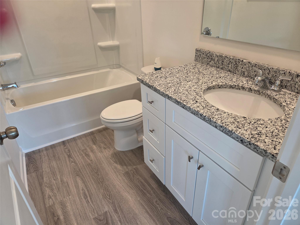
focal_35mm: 23
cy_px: 112
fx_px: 199
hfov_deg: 73.9
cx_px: 150
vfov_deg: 58.9
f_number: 1.8
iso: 100
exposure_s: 1/120
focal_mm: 5.4
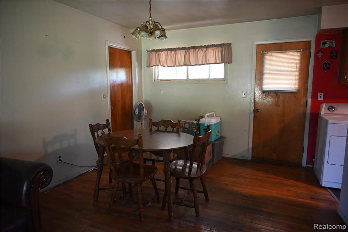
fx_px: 232
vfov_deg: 53.1
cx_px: 174
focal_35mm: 24
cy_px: 116
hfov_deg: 73.7
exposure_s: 1/80
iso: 3200
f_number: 4
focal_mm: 24
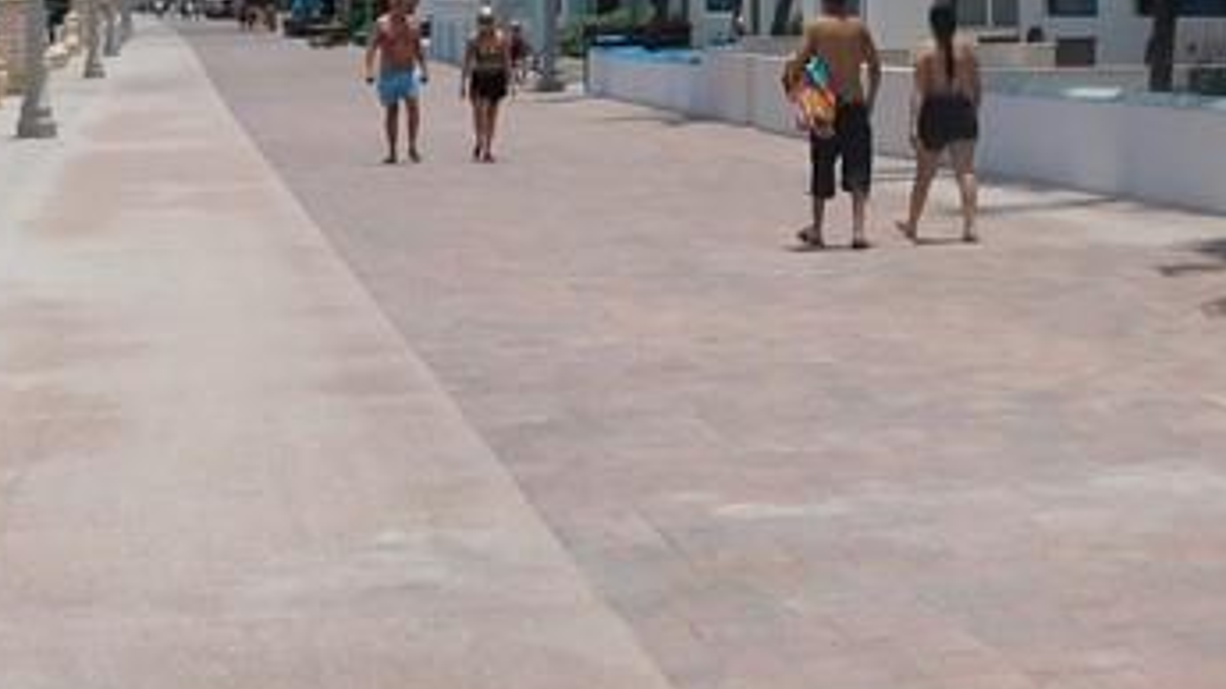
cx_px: 860
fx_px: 3153
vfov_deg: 12.2
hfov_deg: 21.9
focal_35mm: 97
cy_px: -178
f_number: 6.4
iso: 125
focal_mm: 5.3
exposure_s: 1/800
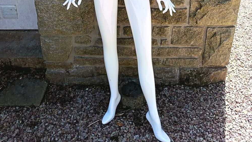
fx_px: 234
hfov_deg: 56.6
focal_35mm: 35
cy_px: -25
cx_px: 126
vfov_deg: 29.4
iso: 100
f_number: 1.75
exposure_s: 1/172
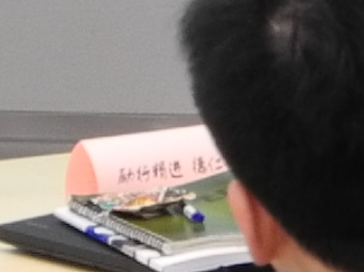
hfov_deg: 4.3
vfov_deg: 3.2
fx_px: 4800
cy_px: -367
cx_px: 489
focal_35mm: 457
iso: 400
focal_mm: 16.3
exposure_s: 1/41.3
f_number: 4
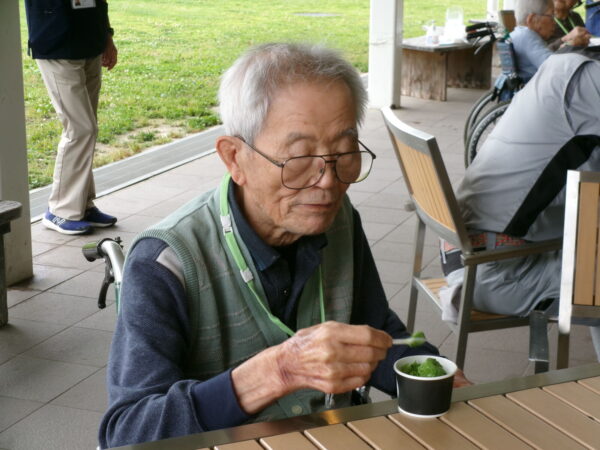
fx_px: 1352
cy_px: 225
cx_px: 300
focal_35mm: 78
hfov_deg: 25.0
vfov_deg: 18.9
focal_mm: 14
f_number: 5.4
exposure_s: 1/50
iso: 100
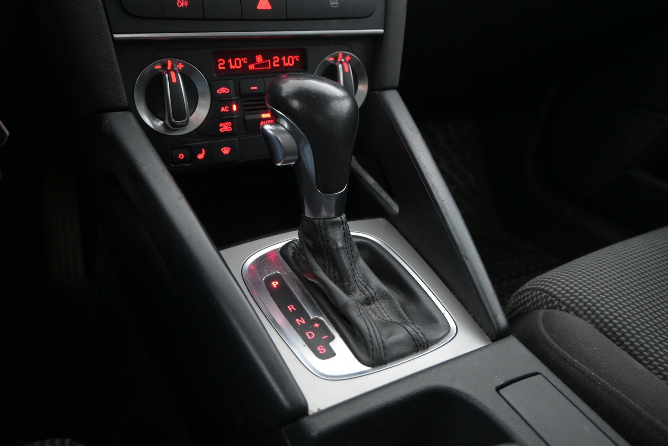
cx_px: 334
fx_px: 515
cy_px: 223
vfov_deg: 46.8
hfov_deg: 65.9
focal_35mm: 28
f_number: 3.8
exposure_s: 1/30
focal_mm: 18.5
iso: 4000
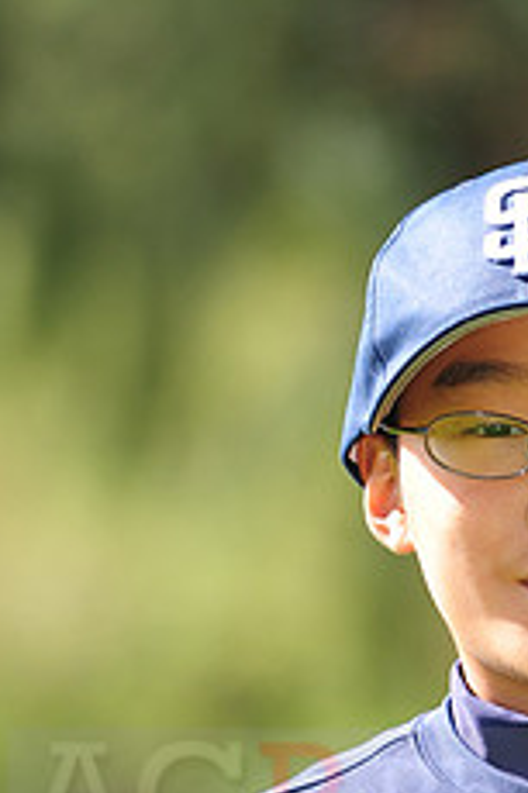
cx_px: 625
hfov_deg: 2.7
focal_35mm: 504
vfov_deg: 4.1
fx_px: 11104
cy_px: 776
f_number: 4.5
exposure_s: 1/400
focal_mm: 200
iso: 200
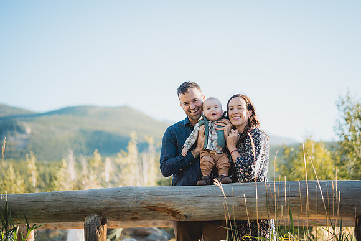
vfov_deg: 24.2
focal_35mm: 56
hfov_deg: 35.7
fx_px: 561
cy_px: 120
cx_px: 180
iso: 100
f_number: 1.4
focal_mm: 50
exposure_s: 1/1600
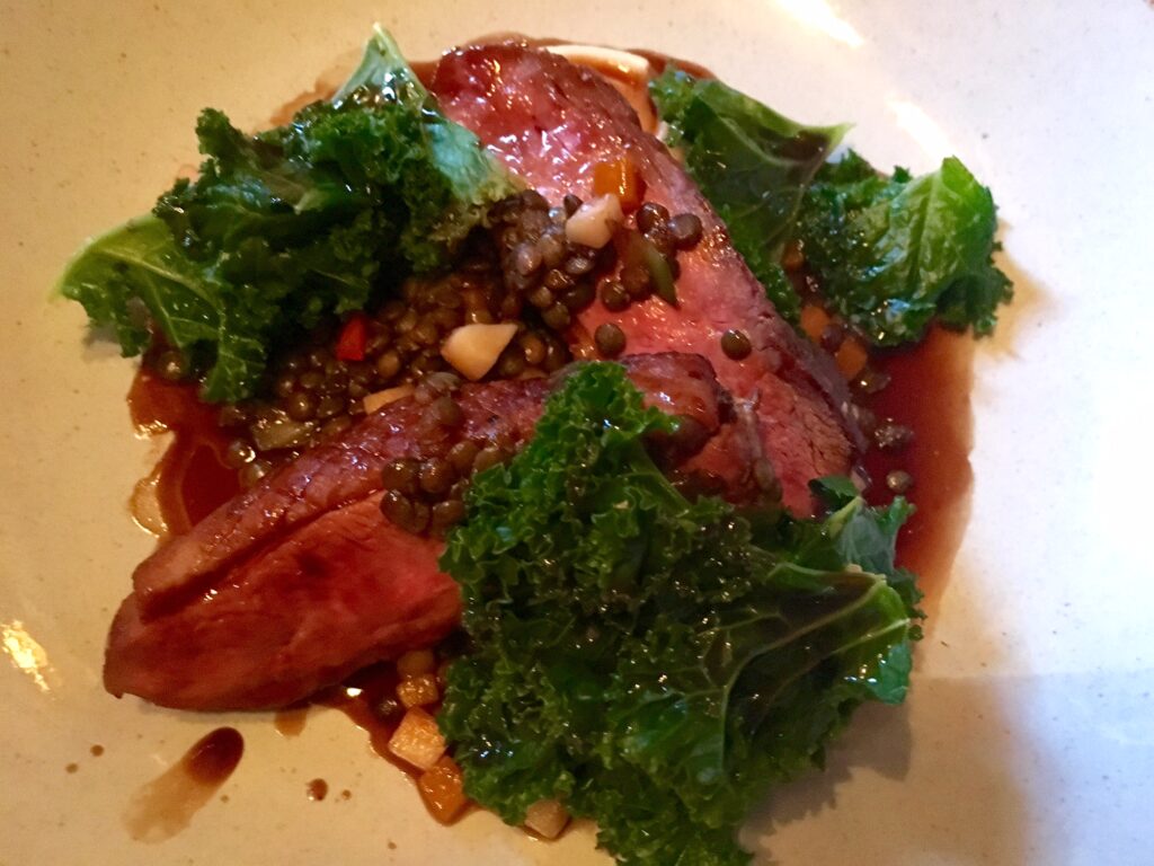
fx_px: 967
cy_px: 433
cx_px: 577
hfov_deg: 61.7
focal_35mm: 29
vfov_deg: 48.2
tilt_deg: -70.4
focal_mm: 4.15
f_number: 2.2
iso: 800
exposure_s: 1/17
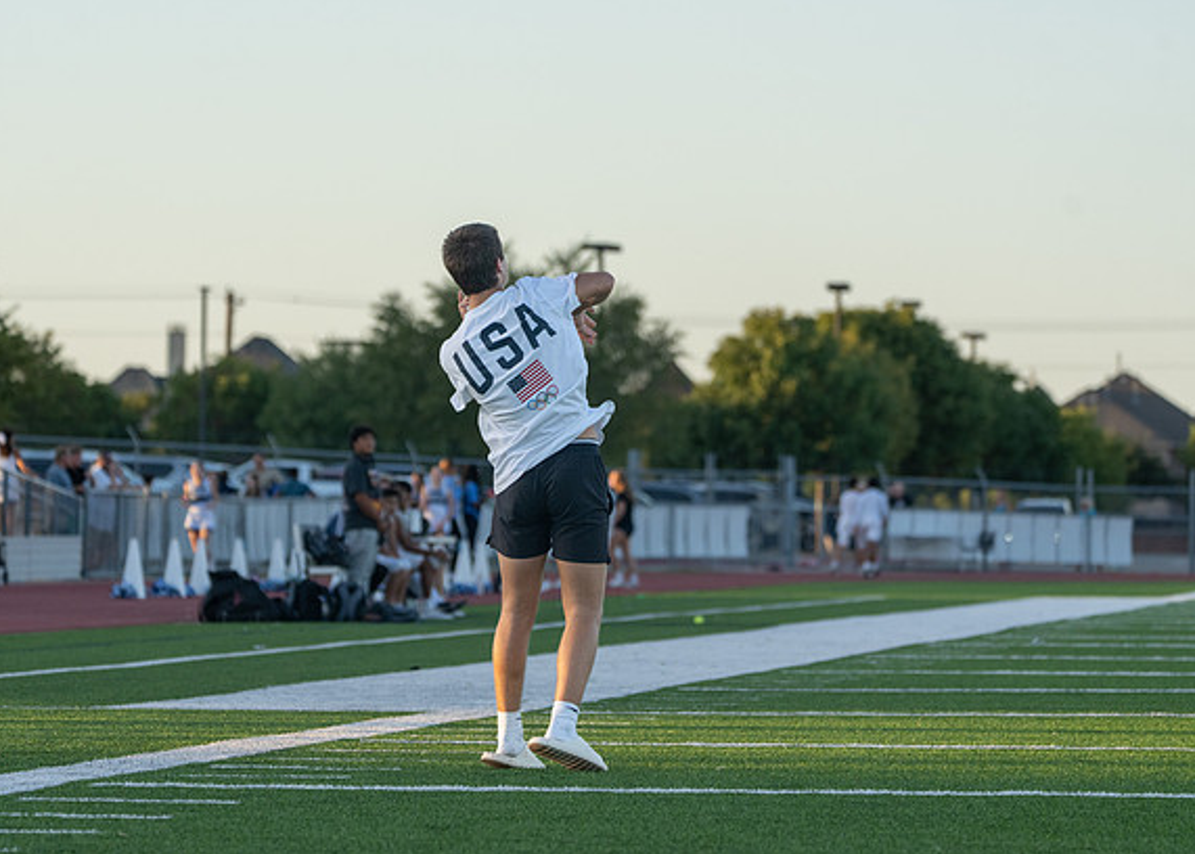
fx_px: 6823
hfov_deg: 10.0
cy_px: 429
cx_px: 599
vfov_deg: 7.2
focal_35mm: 201
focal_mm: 189
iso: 800
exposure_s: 1/1250
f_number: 5.6
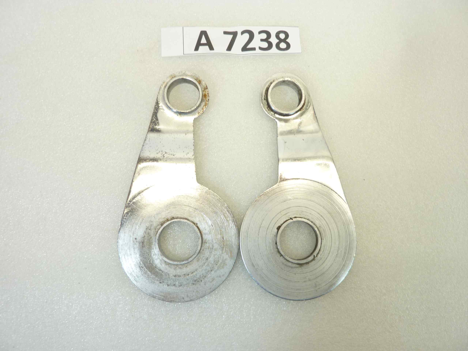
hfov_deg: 69.4
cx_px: 234
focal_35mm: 25
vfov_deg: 54.9
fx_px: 338
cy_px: 176
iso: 80
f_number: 3.3
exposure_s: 1/30
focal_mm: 4.1
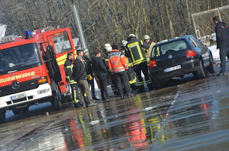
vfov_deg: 7.2
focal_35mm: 189
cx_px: 101
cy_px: 73
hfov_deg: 10.9
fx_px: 1197
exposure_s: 1/250
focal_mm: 105
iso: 100
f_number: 8
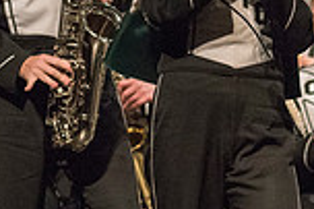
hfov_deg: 1.8
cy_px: 115
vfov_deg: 1.2
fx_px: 9993
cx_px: 492
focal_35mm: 1147
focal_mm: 300
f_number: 2.8
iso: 4000
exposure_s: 1/500
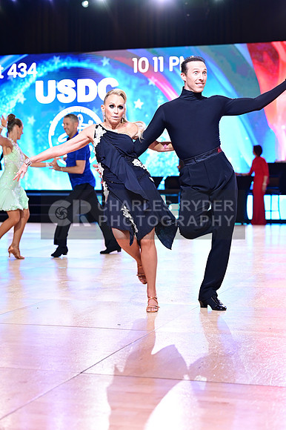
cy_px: 215
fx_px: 871
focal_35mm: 73
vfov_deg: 27.7
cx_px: 143
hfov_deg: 18.6
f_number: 3.5
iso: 1600
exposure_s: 1/250
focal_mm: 73
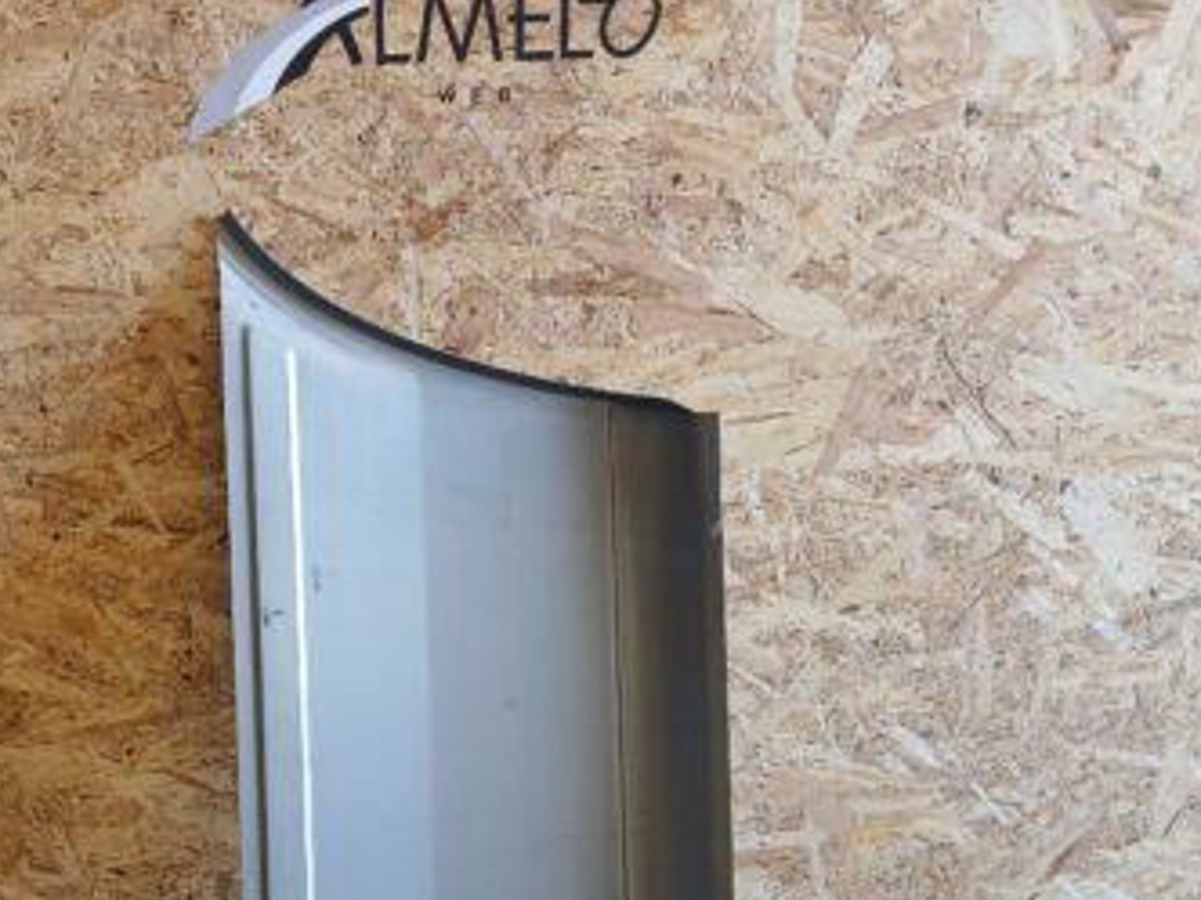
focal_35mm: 47
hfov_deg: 39.9
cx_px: 394
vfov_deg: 30.5
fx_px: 1631
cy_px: 640
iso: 200
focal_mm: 3.98
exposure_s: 1/50
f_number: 1.8
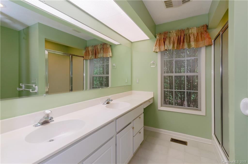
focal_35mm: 15
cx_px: 124
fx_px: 103
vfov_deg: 77.0
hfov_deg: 100.5
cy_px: 82
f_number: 7.1
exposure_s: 1/30
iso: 200
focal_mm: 10
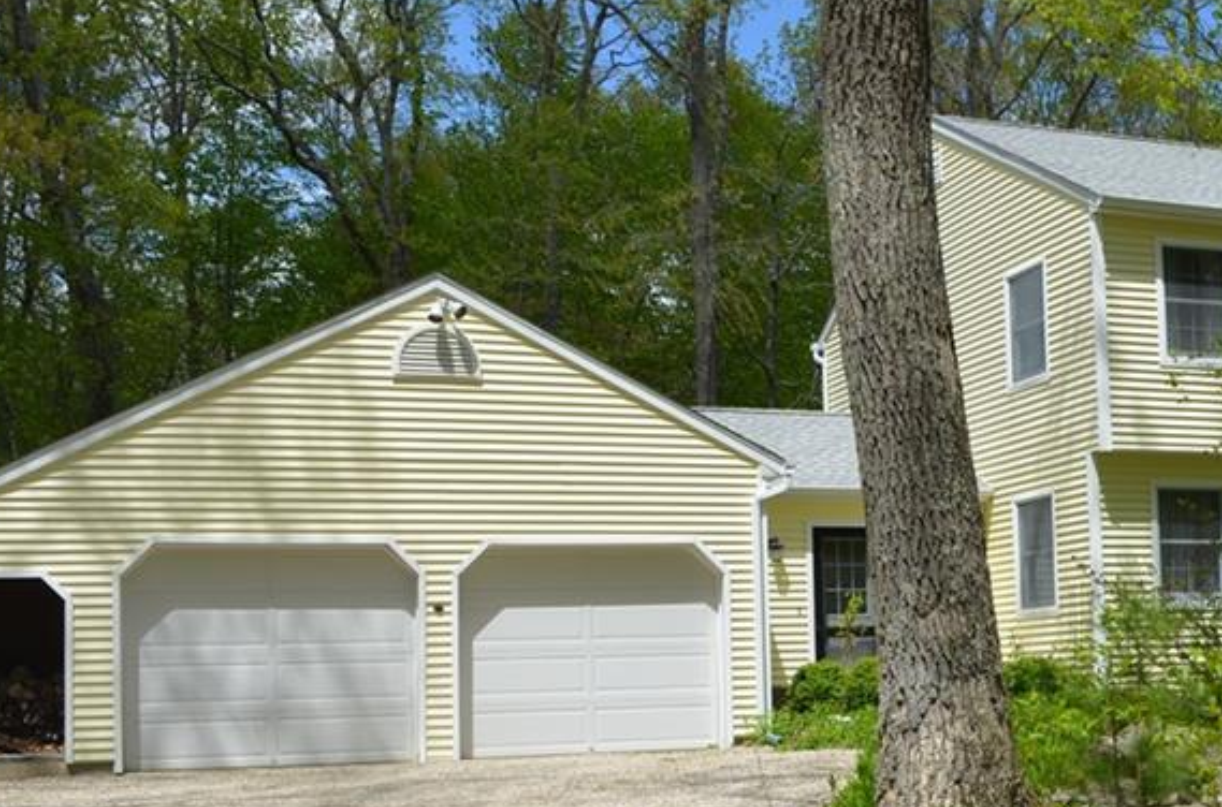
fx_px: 1828
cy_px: 533
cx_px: 900
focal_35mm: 54
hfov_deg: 36.2
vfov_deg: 24.8
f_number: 9
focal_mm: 20
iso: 100
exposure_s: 1/320
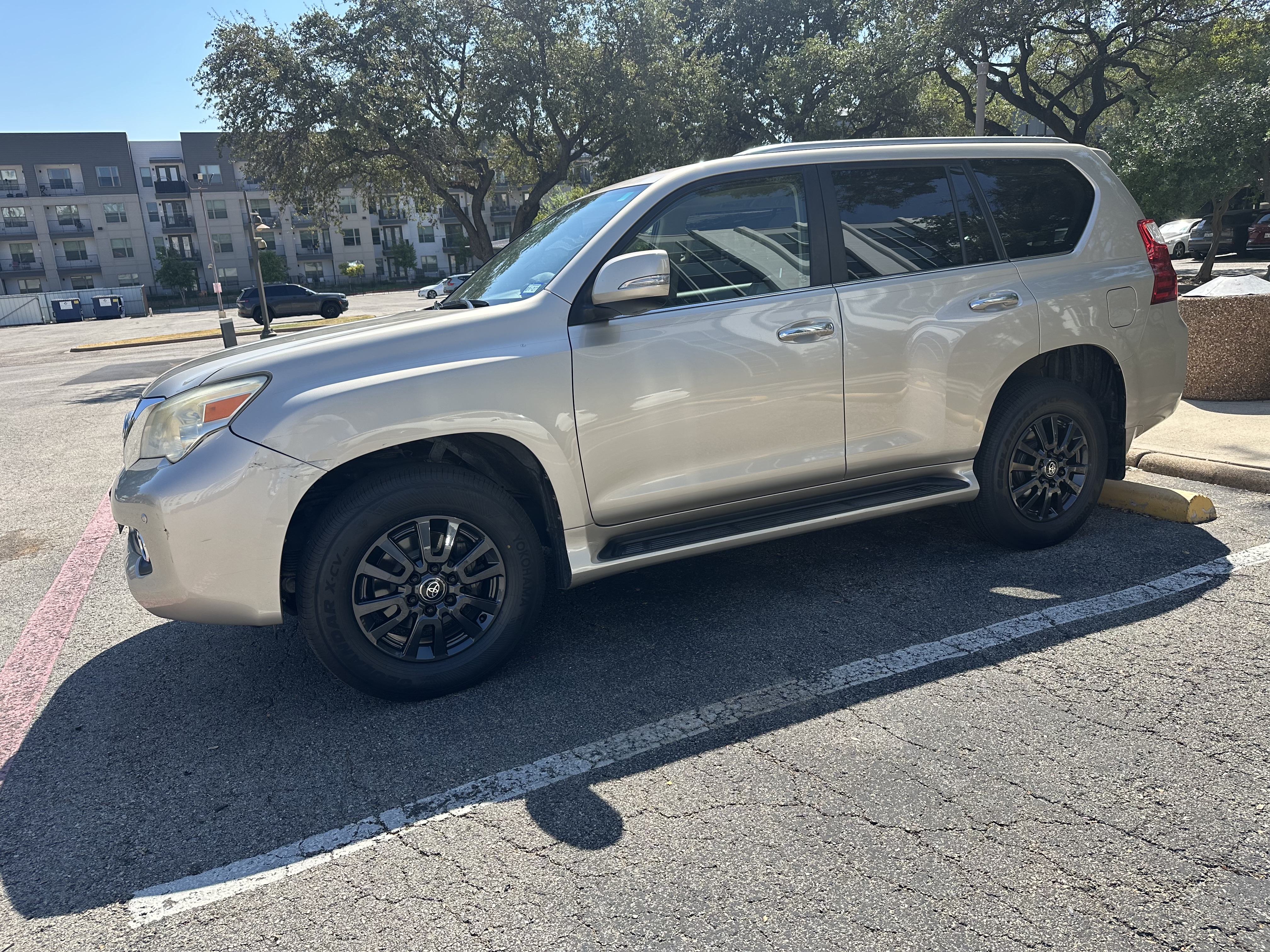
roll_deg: +2.7
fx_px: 881
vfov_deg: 56.8
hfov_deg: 71.6
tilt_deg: -16.3
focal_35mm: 24
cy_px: 476
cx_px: 635
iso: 80
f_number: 1.78
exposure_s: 1/2469
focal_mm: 6.86
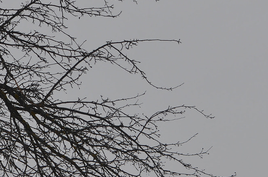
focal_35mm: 199
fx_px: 1480
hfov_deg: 10.3
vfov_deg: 6.8
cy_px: -24
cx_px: 133
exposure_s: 1/400
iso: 100
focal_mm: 55
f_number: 10
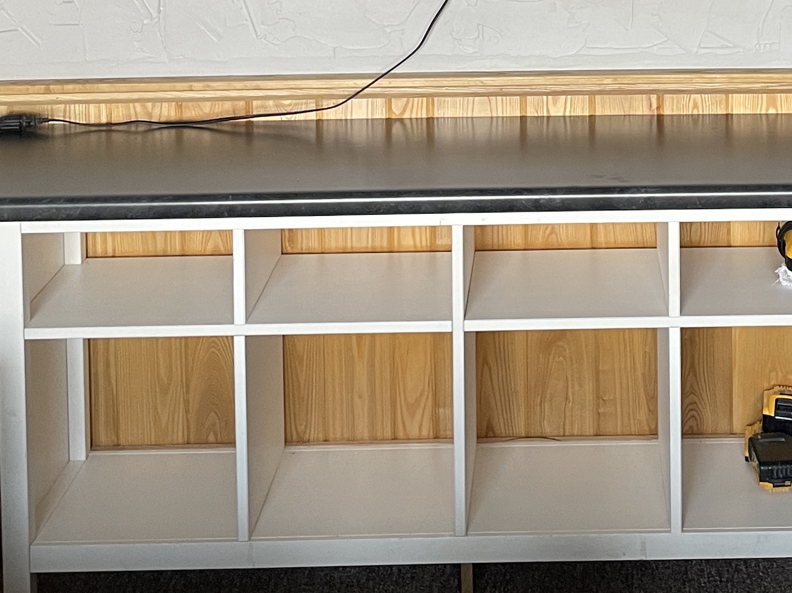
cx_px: 582
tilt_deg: -4.8
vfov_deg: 18.5
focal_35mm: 74
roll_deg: +1.1
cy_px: -170
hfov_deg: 26.0
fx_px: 1693
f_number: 1.6
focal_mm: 4.2
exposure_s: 1/83
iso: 125
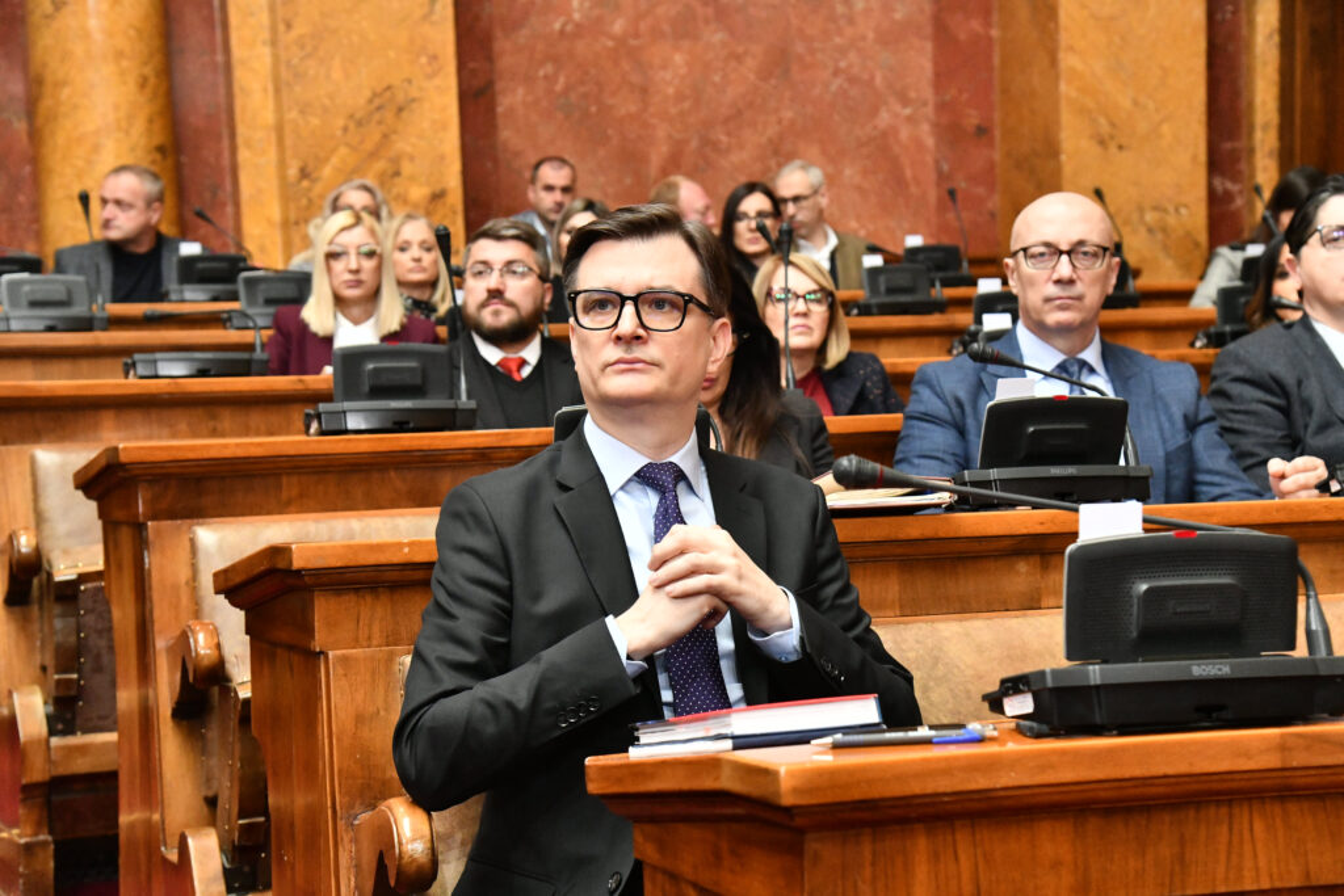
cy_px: 448
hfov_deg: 32.4
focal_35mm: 62
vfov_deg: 21.9
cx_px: 672
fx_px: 2315
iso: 4000
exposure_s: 1/250
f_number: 5.6
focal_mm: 62
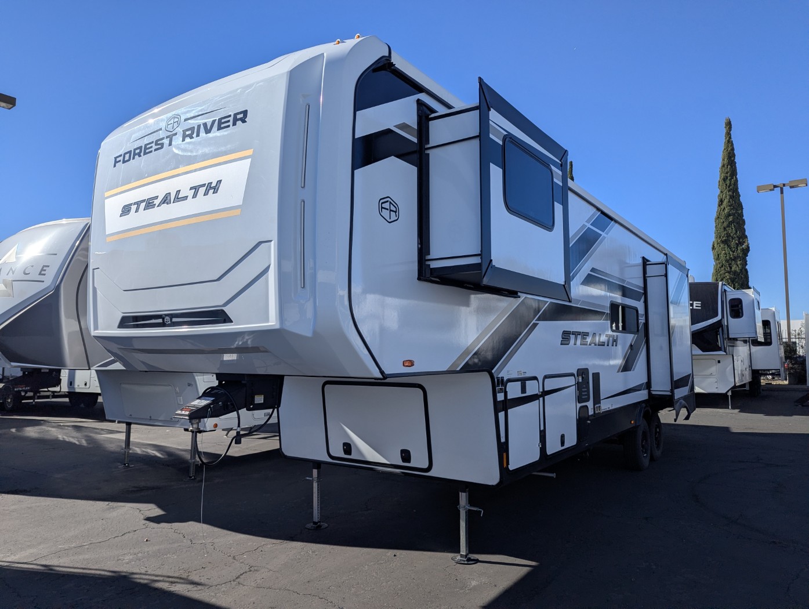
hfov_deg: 71.5
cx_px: 404
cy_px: 304
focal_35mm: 24
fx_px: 562
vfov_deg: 56.9
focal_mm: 6.81
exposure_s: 1/3425
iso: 45
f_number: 1.85
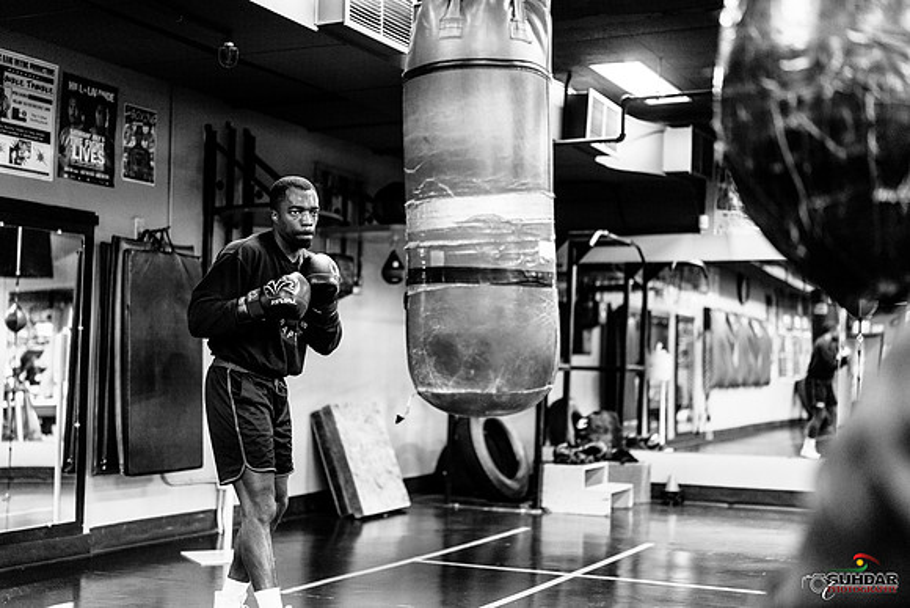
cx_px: 455
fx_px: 1264
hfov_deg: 39.6
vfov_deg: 27.0
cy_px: 304
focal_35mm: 50
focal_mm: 50
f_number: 1.4
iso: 3200
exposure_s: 1/400
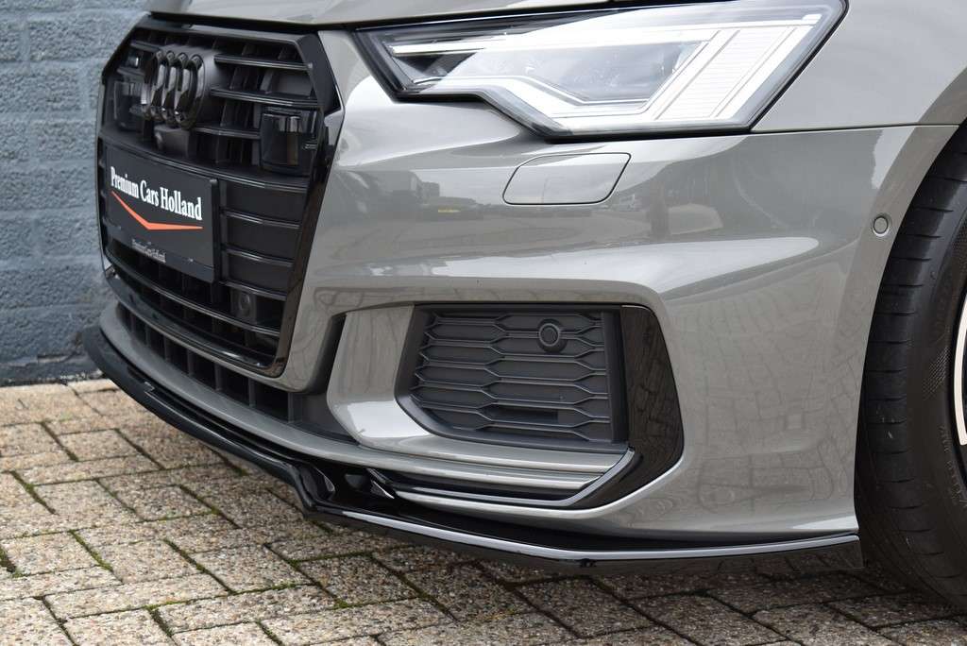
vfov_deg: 18.2
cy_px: 323
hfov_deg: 27.0
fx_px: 2016
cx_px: 484
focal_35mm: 75
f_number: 6.3
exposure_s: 1/160
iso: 400
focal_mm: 50
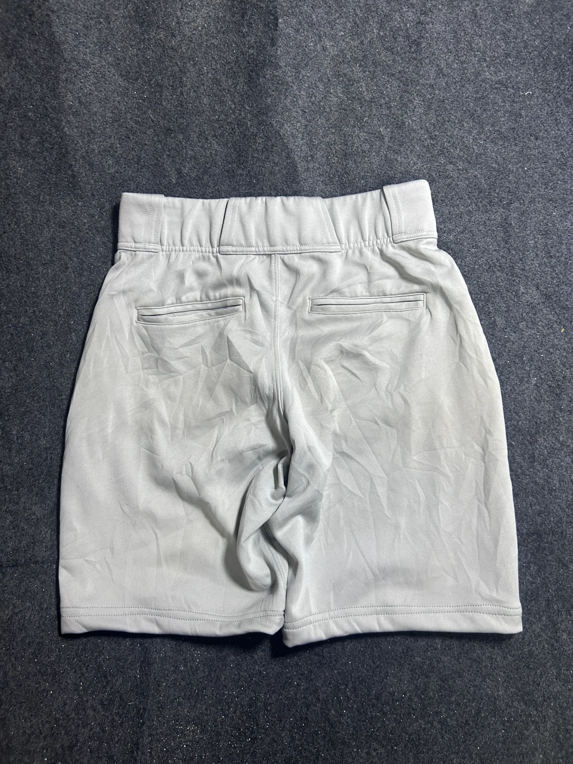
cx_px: 286
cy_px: 382
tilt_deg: -62.3
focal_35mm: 26
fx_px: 574
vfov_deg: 67.3
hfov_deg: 53.1
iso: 160
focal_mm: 5.7
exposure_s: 1/50
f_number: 1.5
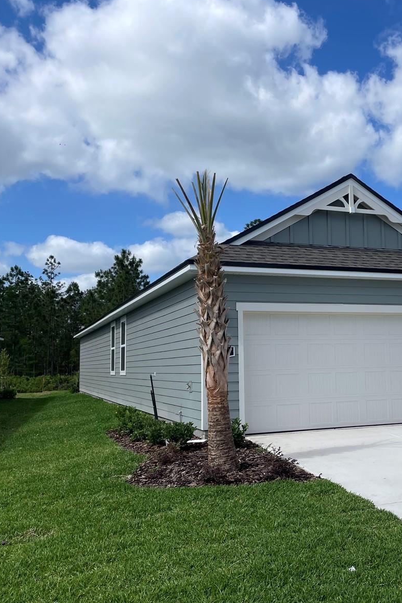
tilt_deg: +4.8
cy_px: 302
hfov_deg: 35.2
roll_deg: +1.4
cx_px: 299
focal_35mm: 37
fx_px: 619
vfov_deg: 51.9
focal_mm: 4.2
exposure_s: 1/5051
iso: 32
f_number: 1.6
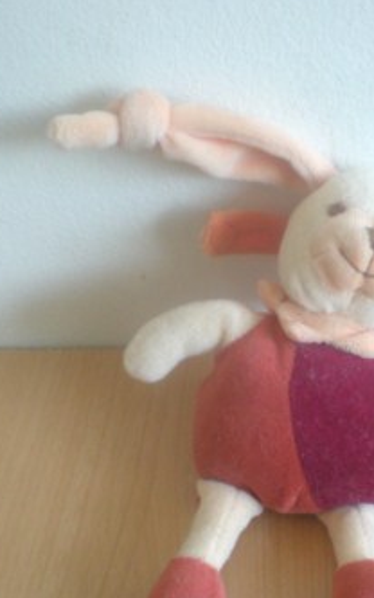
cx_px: 295
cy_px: 348
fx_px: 1026
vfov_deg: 32.4
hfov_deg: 20.5
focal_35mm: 63
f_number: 3.1
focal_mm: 6.3
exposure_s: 1/28.3
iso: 200
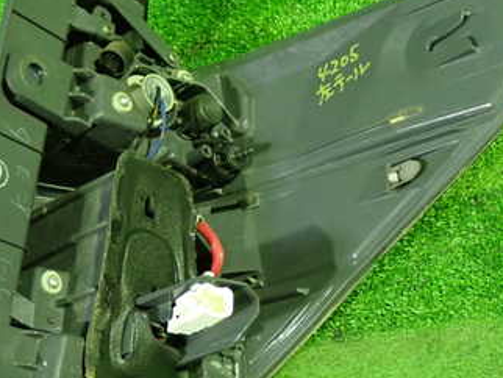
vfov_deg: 21.9
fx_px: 974
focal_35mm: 67
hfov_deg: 28.9
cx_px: 216
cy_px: 217
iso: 800
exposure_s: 1/25
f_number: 2.5
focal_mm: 6.37
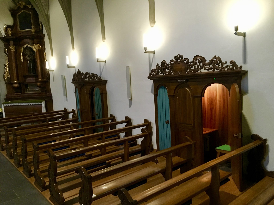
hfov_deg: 61.7
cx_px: 137
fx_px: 230
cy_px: 102
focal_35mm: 29
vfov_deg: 48.2
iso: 200
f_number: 2.2
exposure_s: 1/17
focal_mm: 4.15
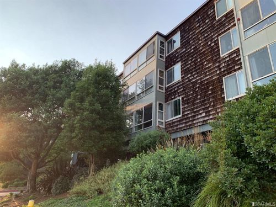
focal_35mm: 26
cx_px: 138
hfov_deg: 67.3
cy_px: 104
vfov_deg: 53.1
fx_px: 207
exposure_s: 1/297
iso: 25
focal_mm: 4.25
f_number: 1.8
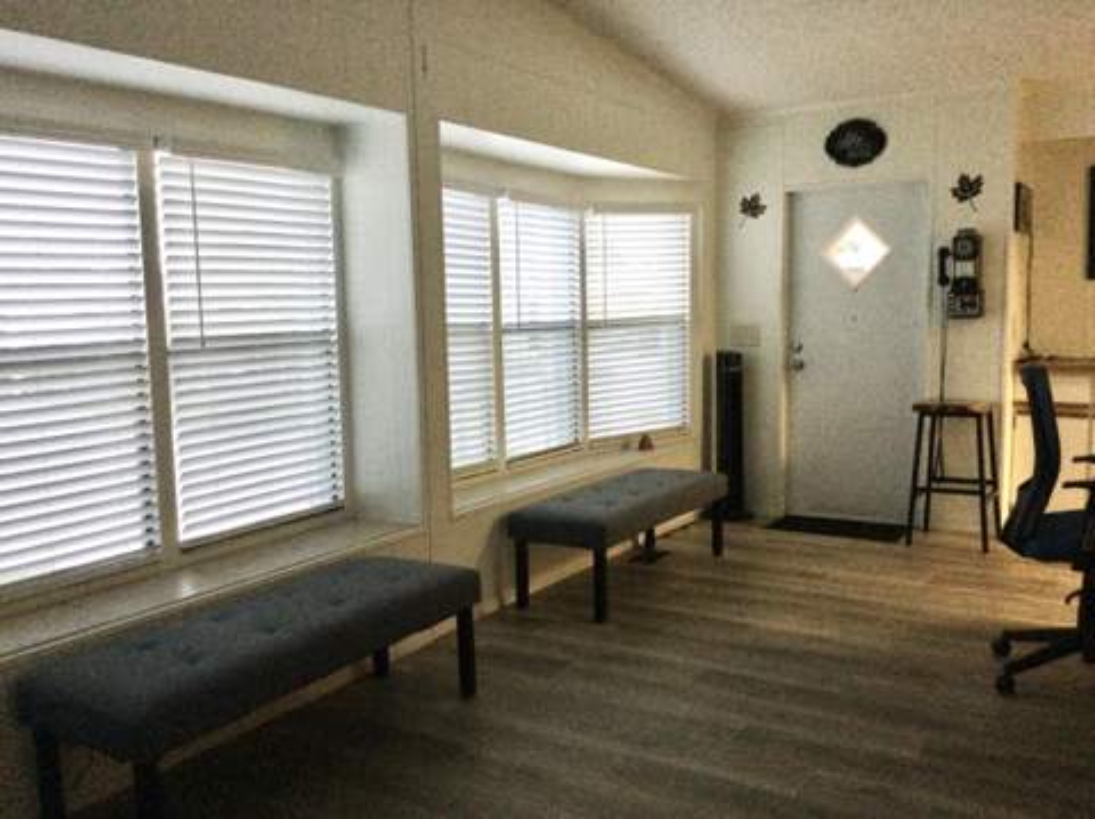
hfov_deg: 58.4
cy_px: 410
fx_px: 980
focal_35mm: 31
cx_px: 548
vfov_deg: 45.4
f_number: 2.4
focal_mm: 3.3
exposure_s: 1/30
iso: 160
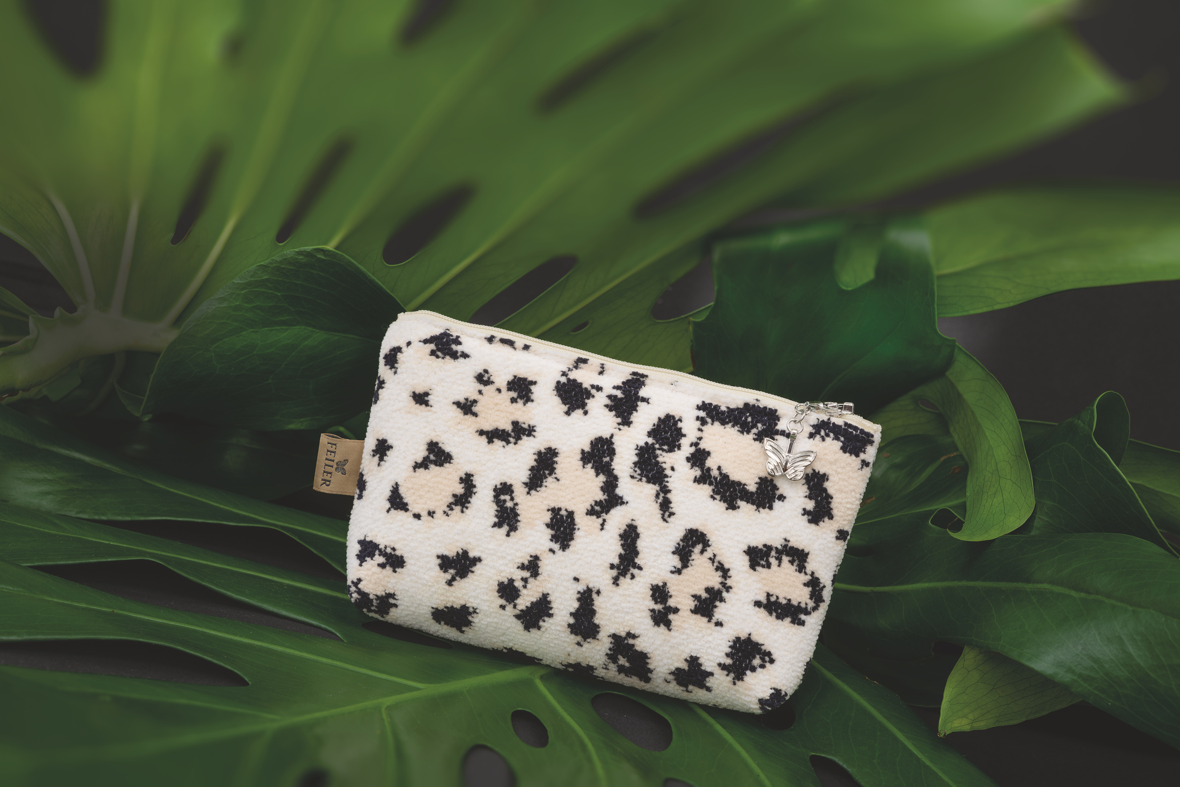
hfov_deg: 33.4
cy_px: 394
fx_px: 1967
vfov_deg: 22.6
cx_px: 590
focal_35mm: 60
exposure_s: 1/125
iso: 40
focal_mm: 60
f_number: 13
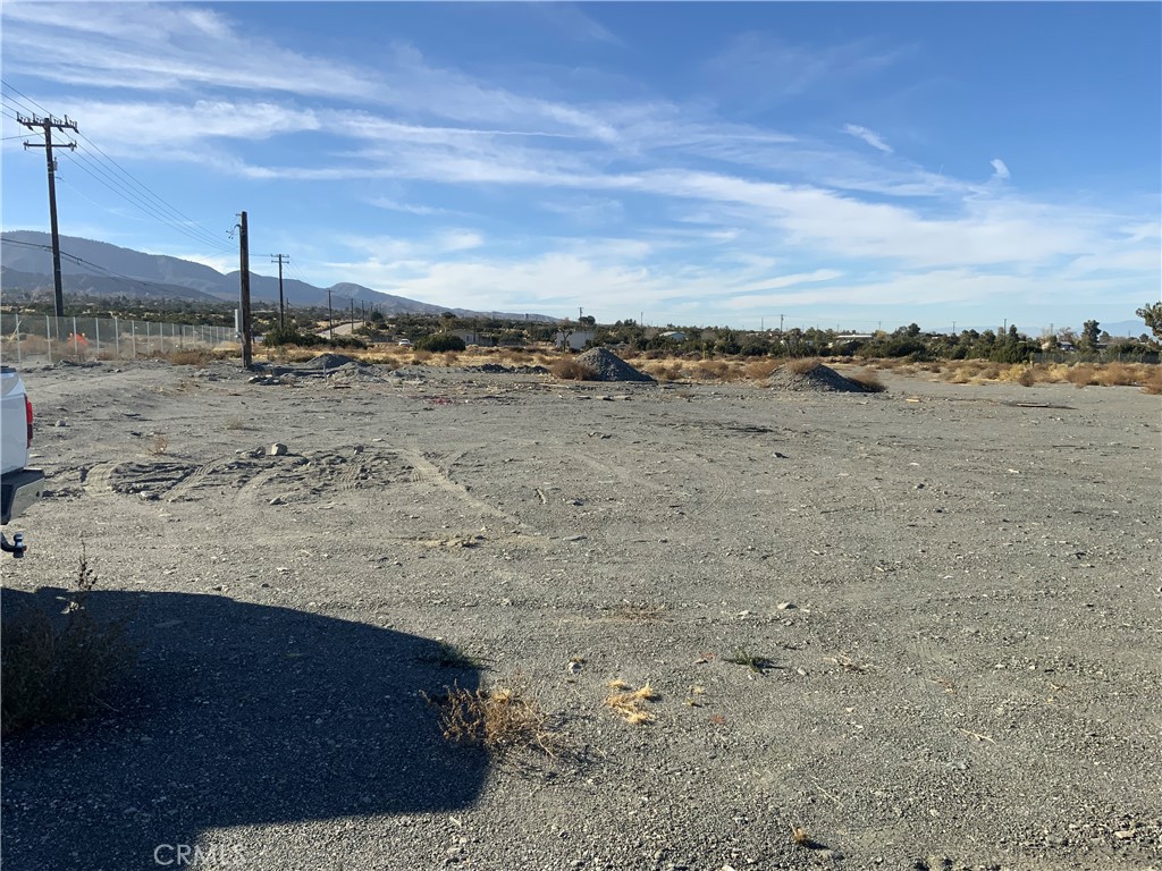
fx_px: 973
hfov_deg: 61.7
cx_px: 581
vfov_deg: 48.2
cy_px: 436
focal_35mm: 29
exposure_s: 1/2427
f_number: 1.8
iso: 16
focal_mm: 3
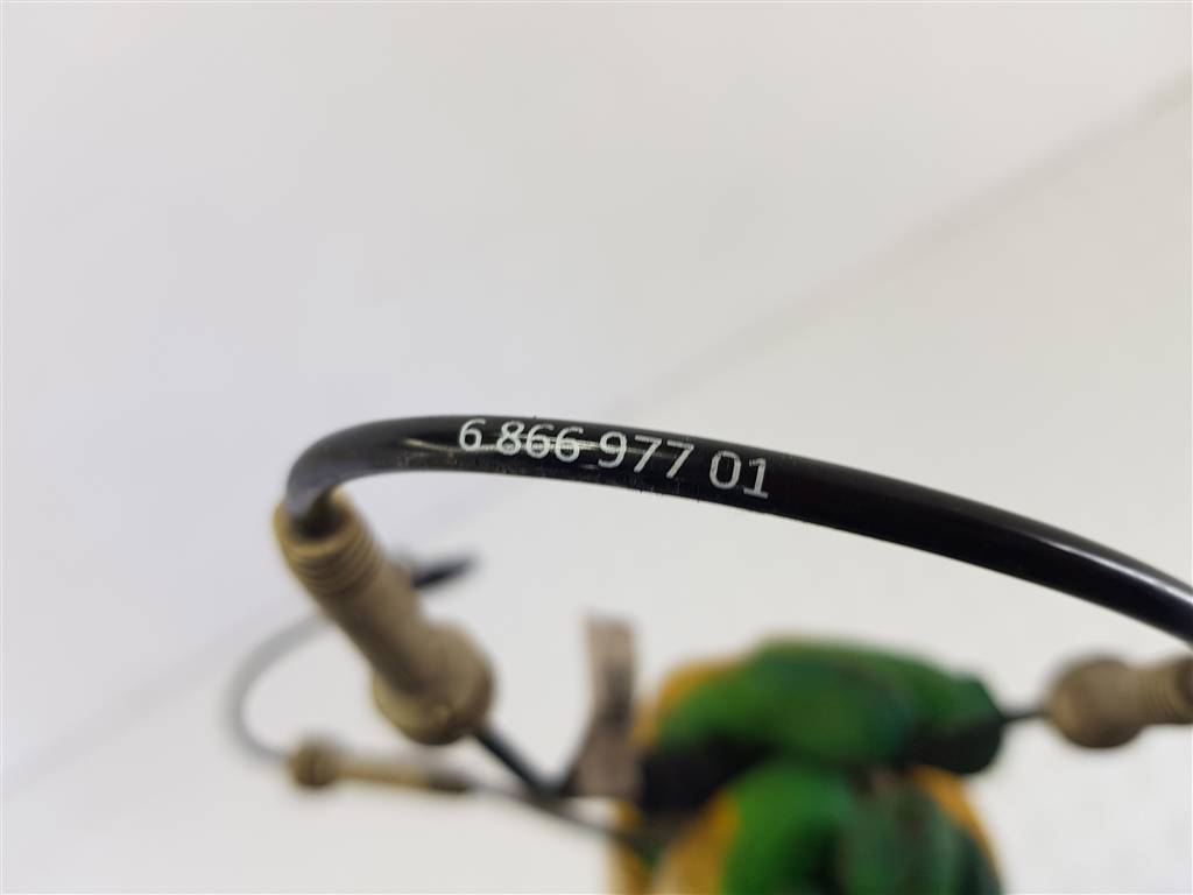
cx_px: 596
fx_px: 896
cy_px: 448
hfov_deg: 67.3
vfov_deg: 53.1
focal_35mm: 26
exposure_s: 1/105
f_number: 1.7
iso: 40
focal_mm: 4.2
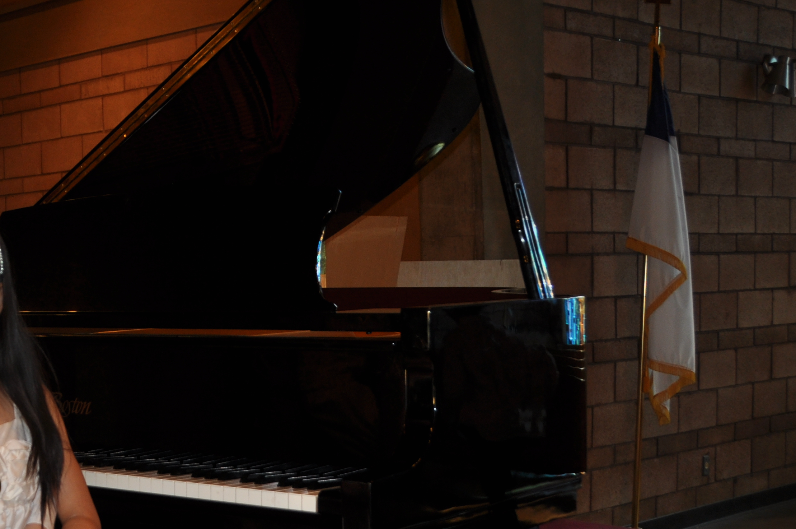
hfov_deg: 32.6
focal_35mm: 58
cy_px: 350
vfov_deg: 23.2
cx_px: 62
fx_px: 1281
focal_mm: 20
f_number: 4
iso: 200
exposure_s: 1/60
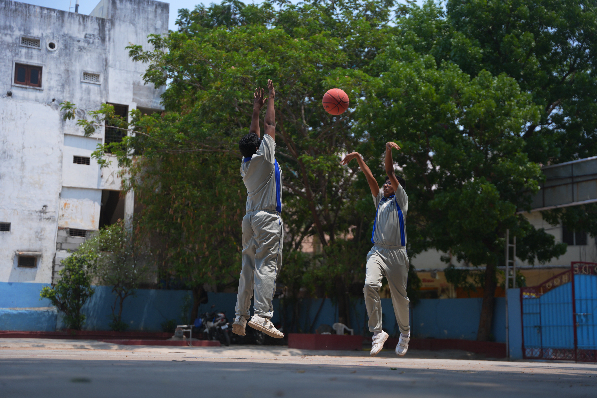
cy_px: 199
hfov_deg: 34.8
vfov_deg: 23.6
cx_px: 298
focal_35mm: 58
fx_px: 953
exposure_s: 1/2500
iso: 160
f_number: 2.8
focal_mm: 57.5
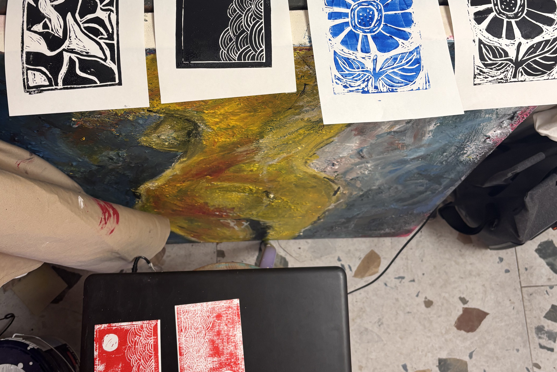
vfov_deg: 35.3
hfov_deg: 51.9
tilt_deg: -76.0
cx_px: 280
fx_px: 572
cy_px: 106
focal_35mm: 37
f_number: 1.6
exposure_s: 1/100
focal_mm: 5.96
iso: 100
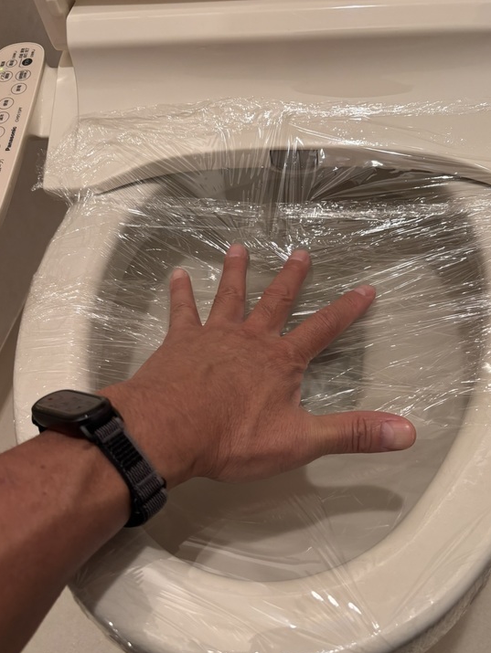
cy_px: 338
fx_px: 586
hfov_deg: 45.4
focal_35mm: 31
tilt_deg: -51.3
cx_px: 270
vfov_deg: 58.3
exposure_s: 1/50
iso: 250
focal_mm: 5.96
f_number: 1.6
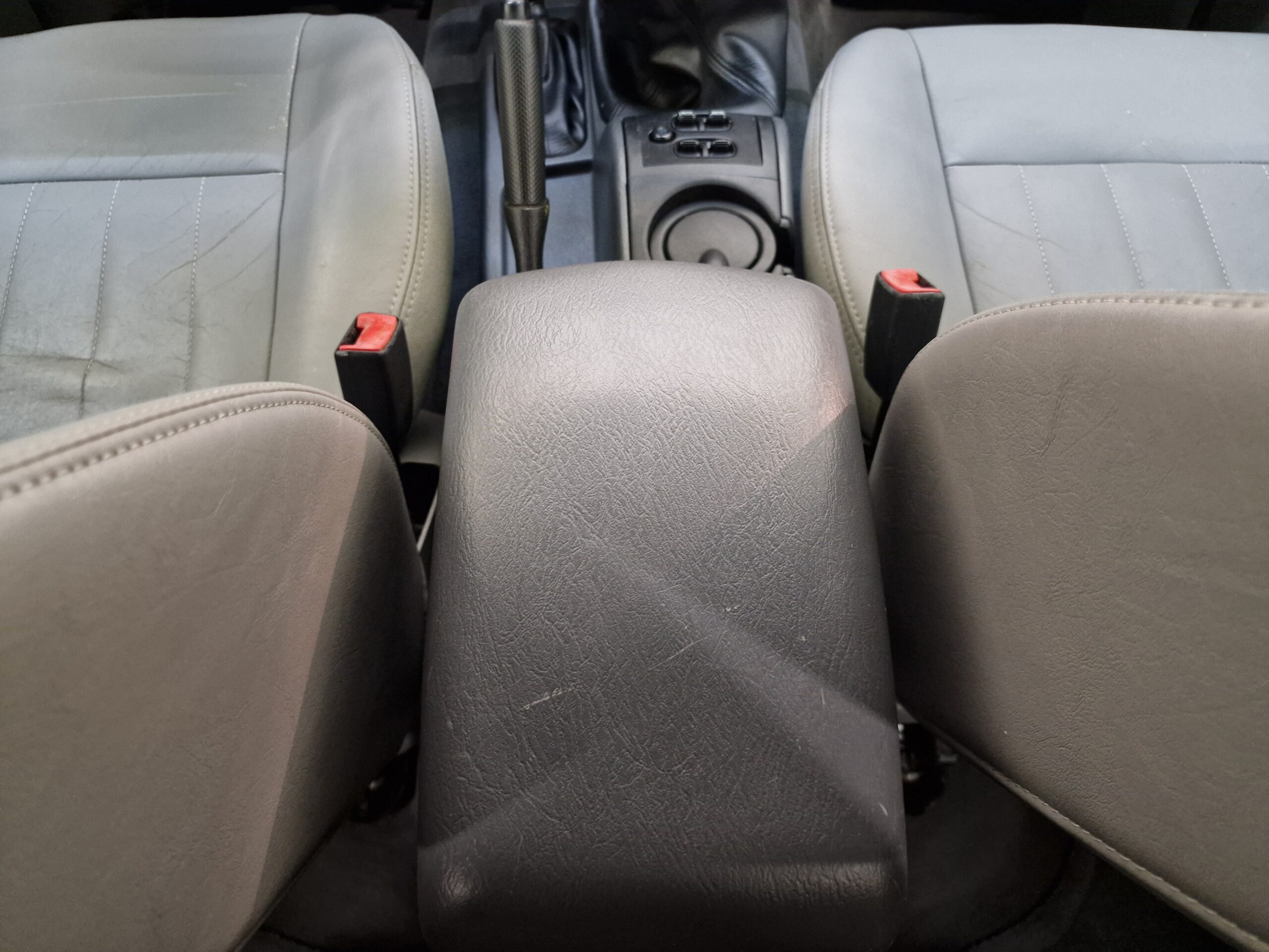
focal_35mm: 23
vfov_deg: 58.9
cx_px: 634
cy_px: 476
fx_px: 843
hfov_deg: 73.9
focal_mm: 6.4
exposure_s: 1/20
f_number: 1.8
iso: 500
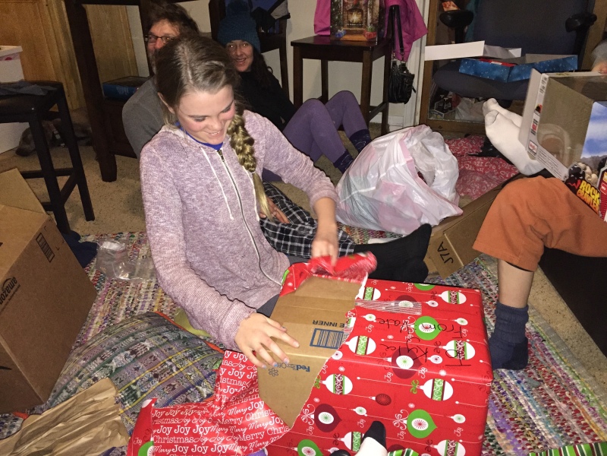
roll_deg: +1.7
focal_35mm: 29
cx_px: 304
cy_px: 228
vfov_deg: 48.2
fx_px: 509
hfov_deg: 61.7
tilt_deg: -26.8
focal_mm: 4.15
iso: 320
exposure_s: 1/16
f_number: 2.2
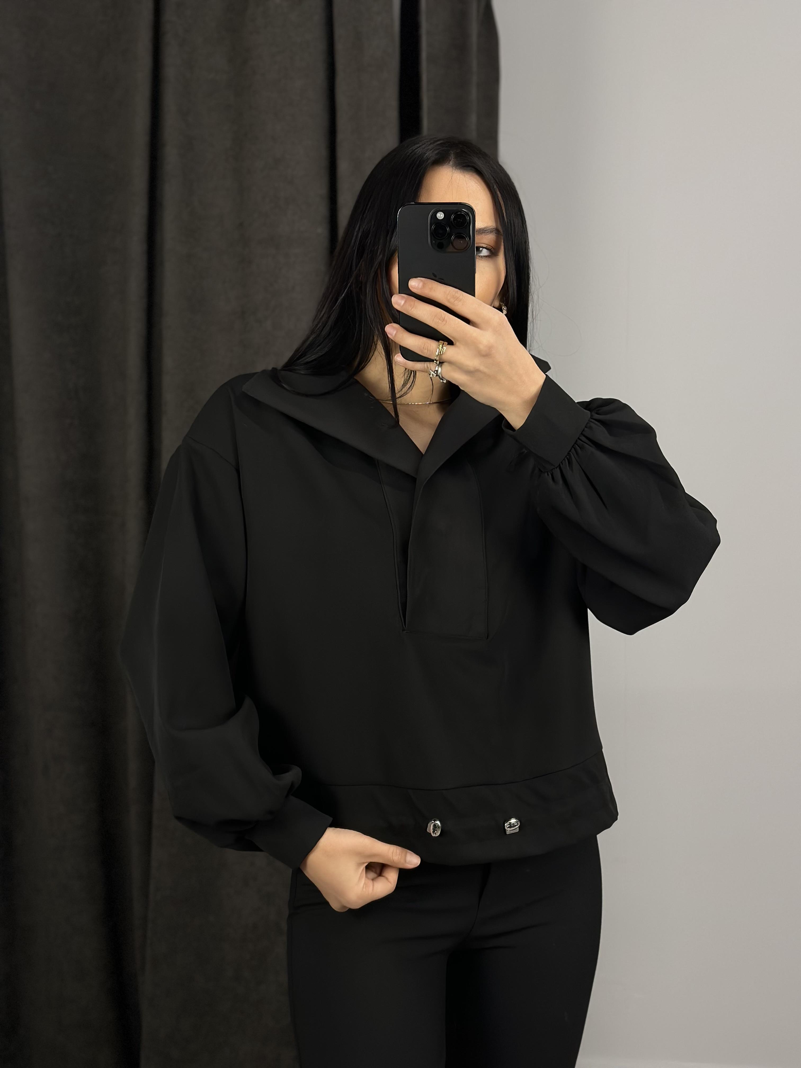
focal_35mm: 48
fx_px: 1481
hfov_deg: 30.3
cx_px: 400
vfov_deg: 39.7
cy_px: 534
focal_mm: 6.86
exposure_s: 1/100
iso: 200
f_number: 1.78
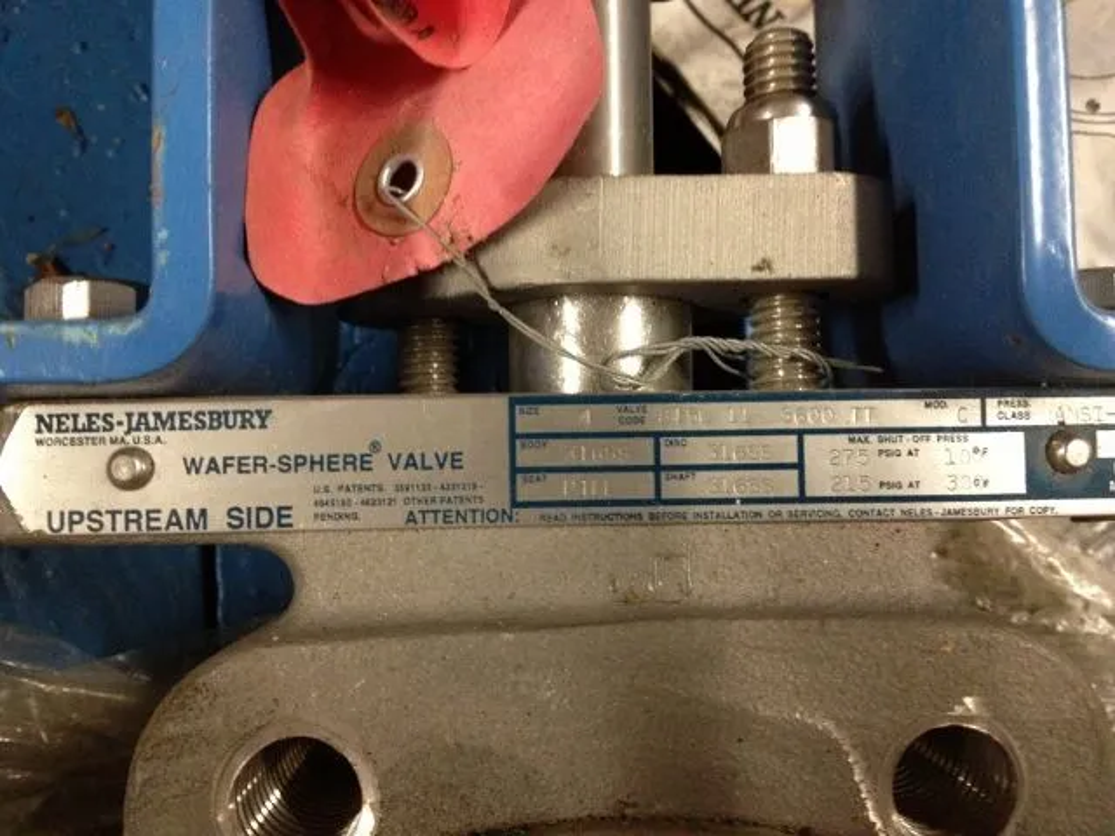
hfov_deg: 52.6
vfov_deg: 40.7
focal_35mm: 35
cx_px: 558
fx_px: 1127
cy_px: 418
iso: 400
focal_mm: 4.28
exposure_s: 1/20
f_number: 2.4
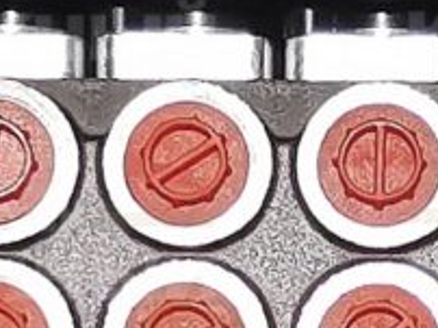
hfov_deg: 14.9
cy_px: 419
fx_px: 1668
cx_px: 323
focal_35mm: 132
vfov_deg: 11.0
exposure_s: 1/100
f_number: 1.4
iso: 200
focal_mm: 4.66
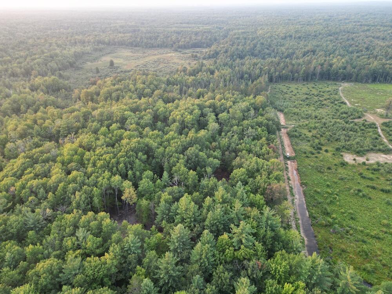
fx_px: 272
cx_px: 196
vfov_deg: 56.8
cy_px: 147
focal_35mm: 24
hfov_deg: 71.6
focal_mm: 6.72
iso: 140
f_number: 1.7
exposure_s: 1/120
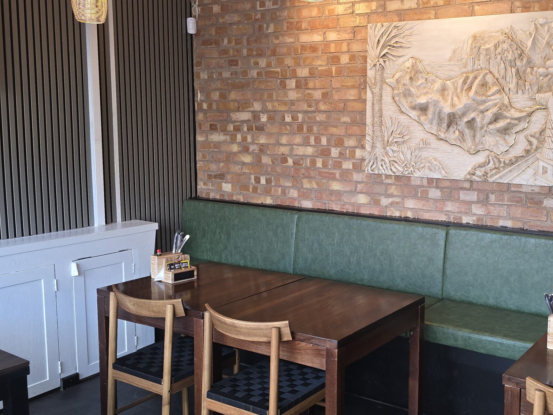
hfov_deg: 48.8
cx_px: 393
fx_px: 591
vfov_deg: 38.7
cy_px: 198
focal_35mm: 37
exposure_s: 1/50
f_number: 1.7
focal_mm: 6.3
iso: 80
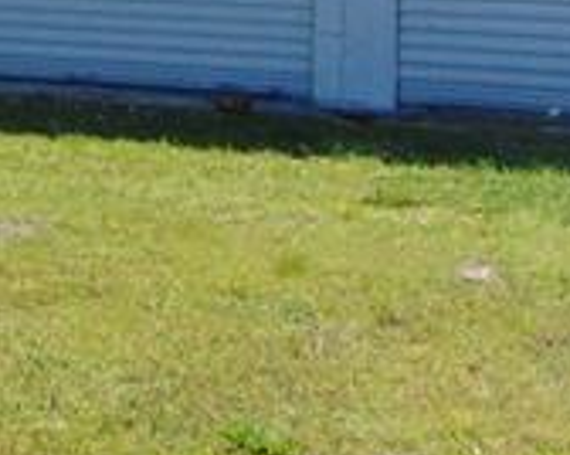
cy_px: -211
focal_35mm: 149
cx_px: -441
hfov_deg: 12.0
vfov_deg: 10.0
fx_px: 2511
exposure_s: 1/160
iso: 80
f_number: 7.7
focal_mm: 4.5
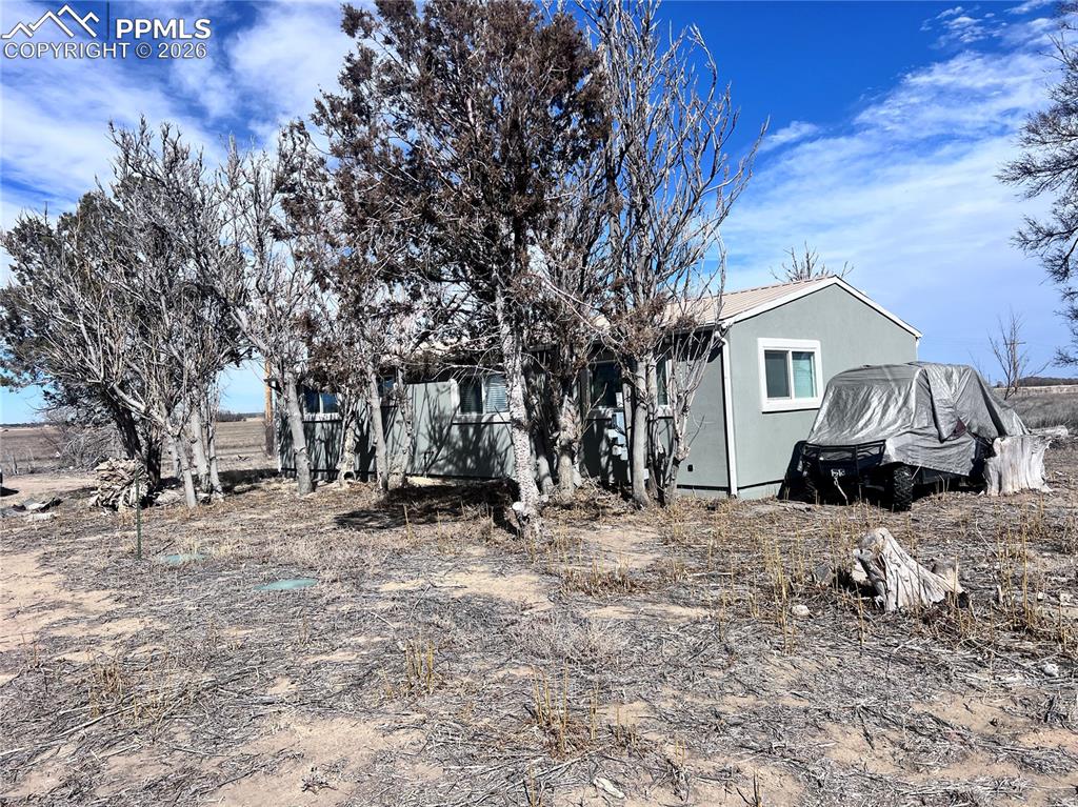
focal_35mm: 26
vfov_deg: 53.0
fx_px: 809
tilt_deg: -0.3
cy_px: 404
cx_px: 539
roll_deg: +2.6
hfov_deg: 67.3
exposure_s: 1/5882
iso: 50
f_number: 1.5
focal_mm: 5.7
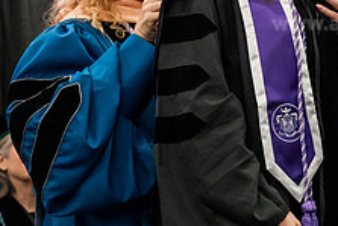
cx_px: 203
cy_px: 55
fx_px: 1710
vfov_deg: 7.5
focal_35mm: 182
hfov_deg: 11.3
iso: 6400
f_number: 5
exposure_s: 1/250
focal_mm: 70
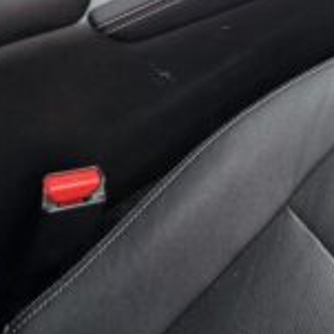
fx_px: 666
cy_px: -281
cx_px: 361
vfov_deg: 19.8
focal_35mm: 61
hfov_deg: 26.2
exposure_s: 1/50
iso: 80
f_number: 2.2
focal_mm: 2.2
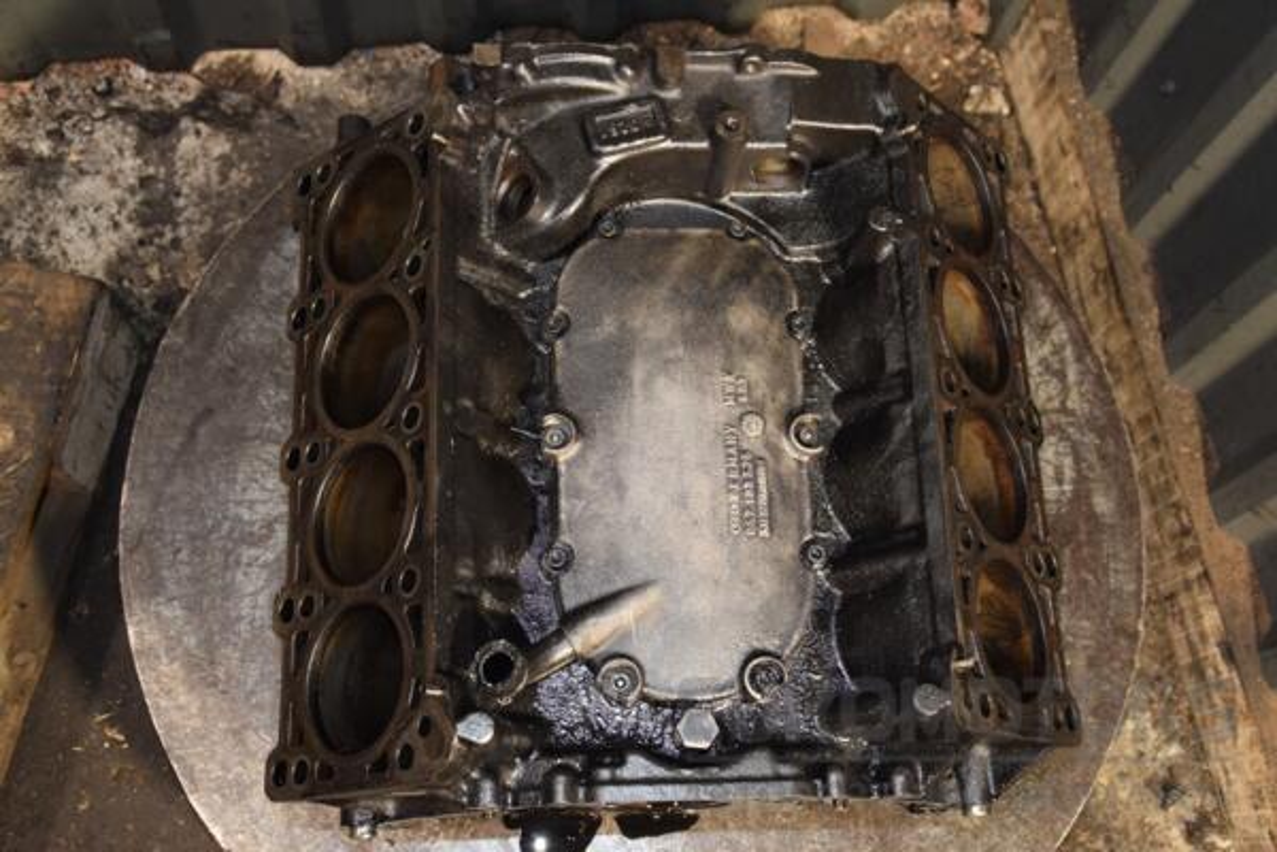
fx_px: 1490
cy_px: 426
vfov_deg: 31.9
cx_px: 638
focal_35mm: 42
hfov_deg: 46.4
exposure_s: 1/60
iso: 800
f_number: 5
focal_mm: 28
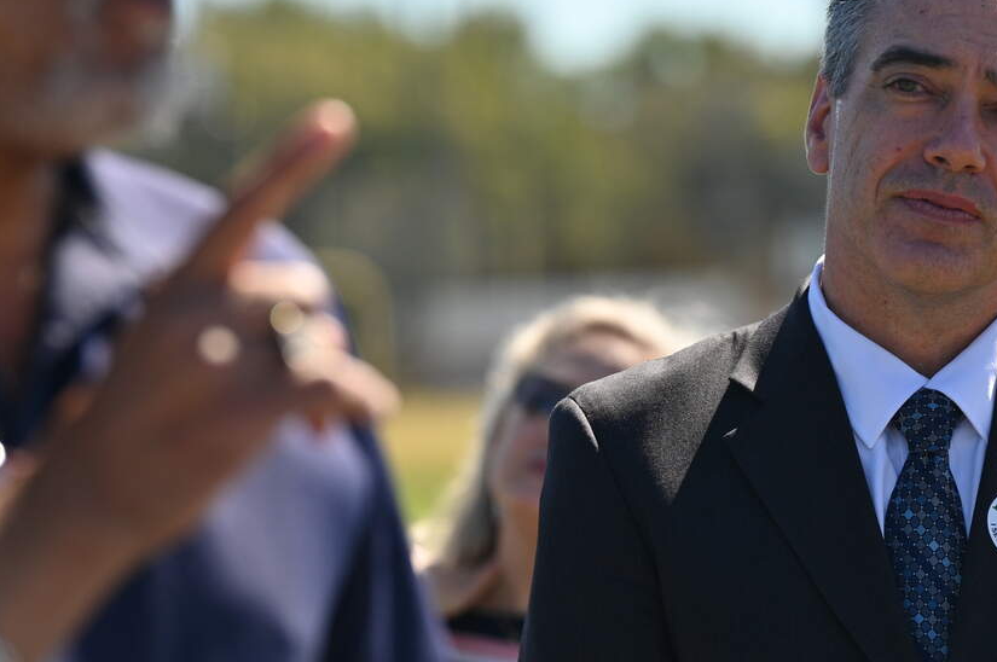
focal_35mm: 291
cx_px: 585
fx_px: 8049
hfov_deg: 7.1
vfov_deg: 4.7
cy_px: 313
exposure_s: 1/500
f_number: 5
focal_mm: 200
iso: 100
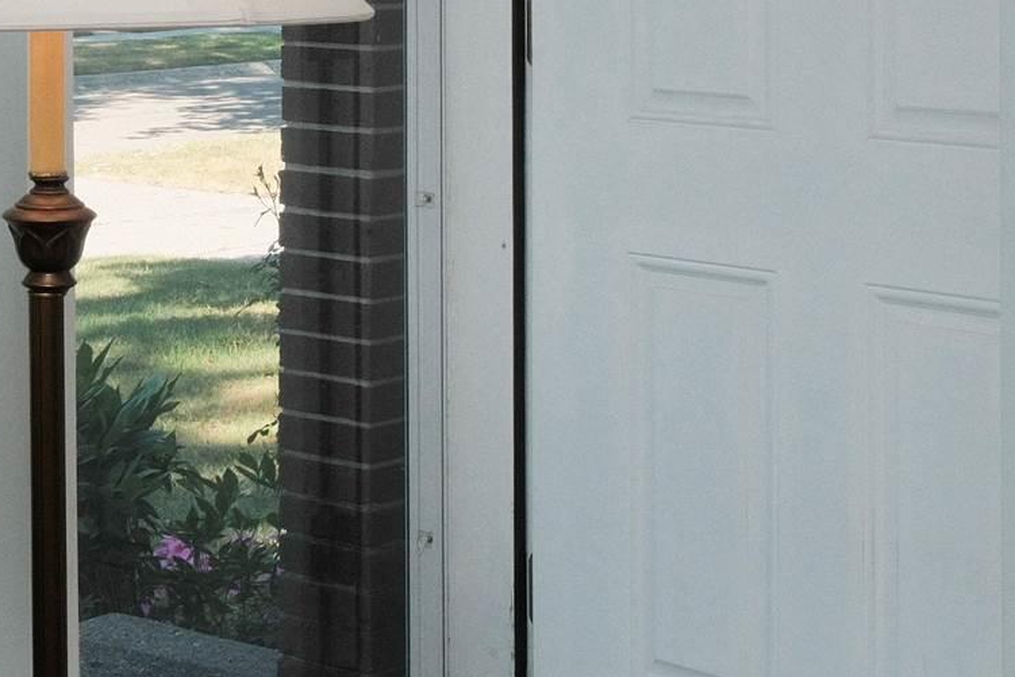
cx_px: 197
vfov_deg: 14.9
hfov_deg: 22.3
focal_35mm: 90
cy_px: -32
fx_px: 2538
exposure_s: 1/250
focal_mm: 14.6
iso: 640
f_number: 8
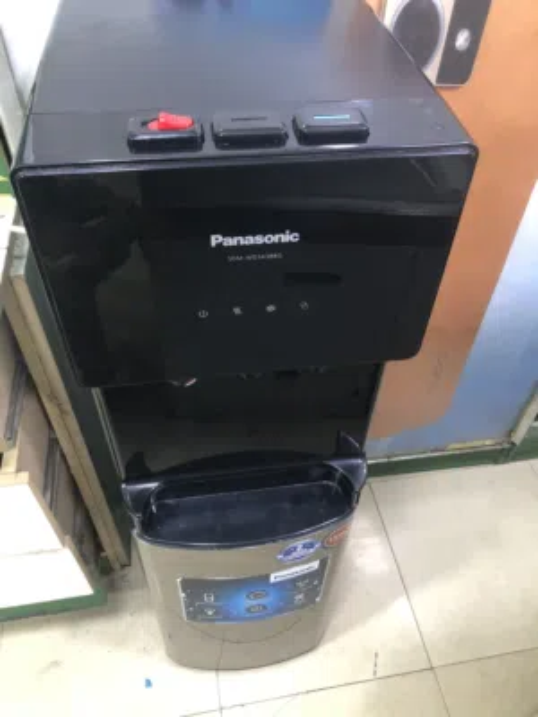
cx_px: 269
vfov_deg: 63.4
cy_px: 358
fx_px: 580
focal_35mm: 28
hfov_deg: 49.7
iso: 100
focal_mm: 3.99
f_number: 1.8
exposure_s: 1/15
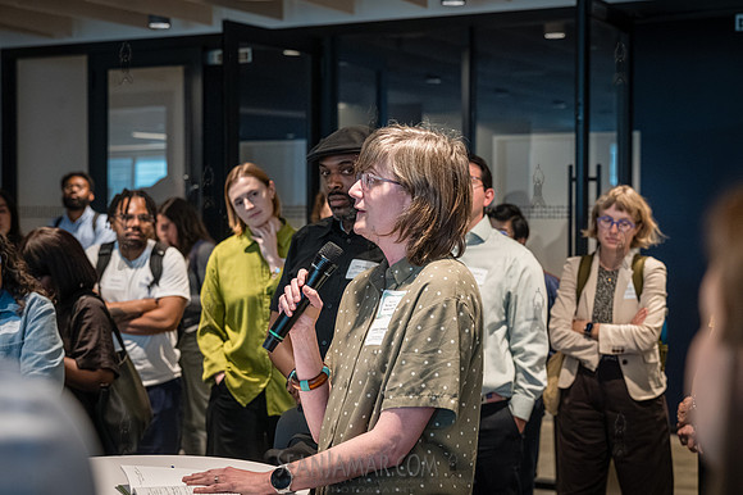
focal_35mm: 62
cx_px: 372
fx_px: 1279
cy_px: 248
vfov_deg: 21.9
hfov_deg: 32.4
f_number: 4
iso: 5000
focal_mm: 62
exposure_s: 1/200
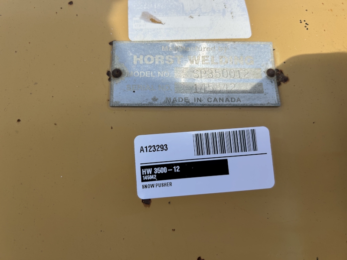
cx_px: 174
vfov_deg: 53.1
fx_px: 261
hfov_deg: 67.3
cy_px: 130
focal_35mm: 26
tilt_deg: -49.4
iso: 50
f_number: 1.5
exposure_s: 1/2915
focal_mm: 5.7
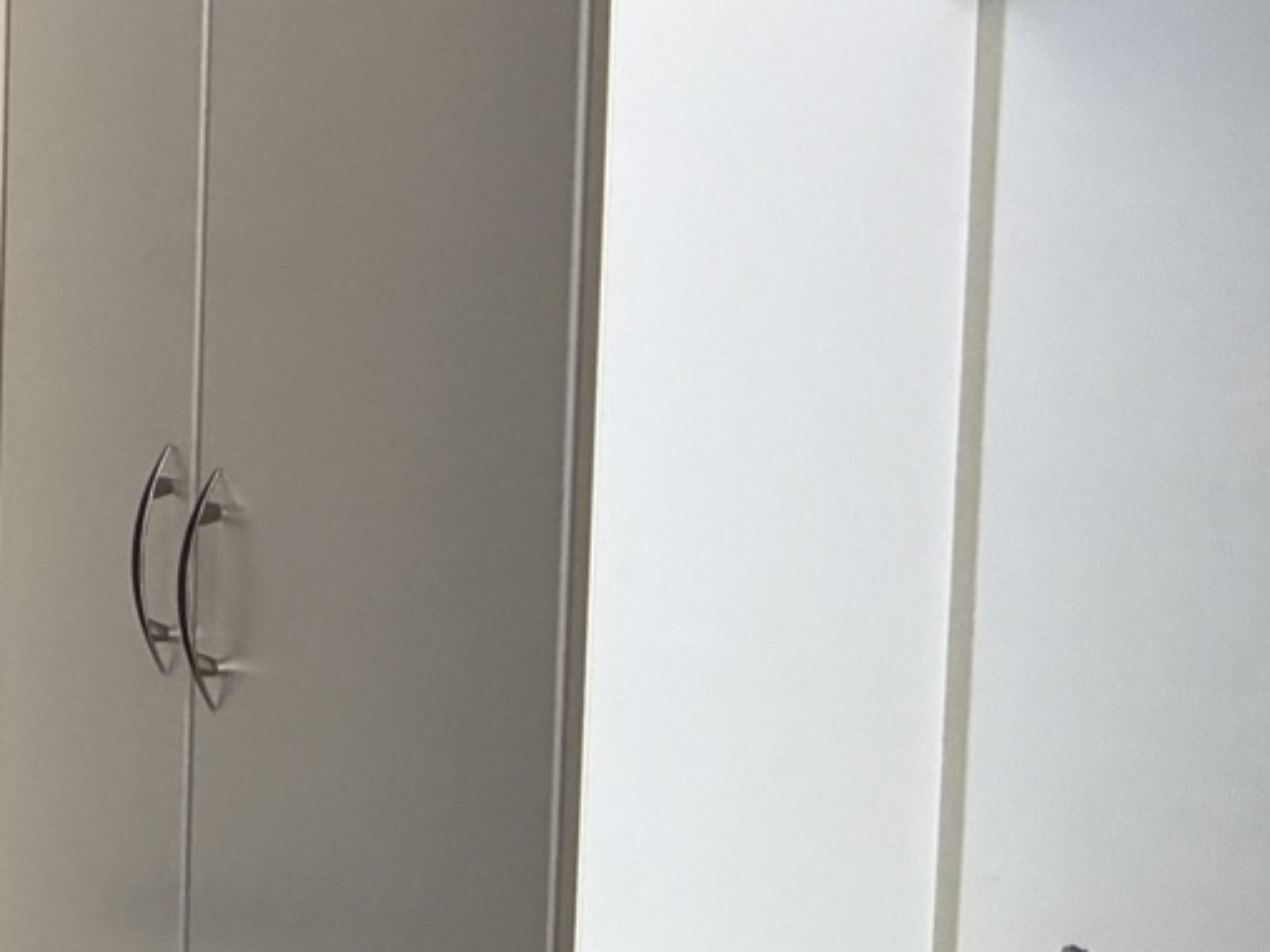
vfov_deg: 26.6
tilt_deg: -3.4
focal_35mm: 53
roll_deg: +0.7
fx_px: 1944
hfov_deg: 22.2
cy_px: 103
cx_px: -1004
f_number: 2.2
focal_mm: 2.22
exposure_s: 1/109
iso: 320
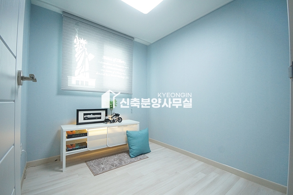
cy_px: 98
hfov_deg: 100.4
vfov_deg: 77.2
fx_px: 122
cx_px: 146
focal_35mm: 15
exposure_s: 1/100
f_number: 5.6
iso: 1600
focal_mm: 10
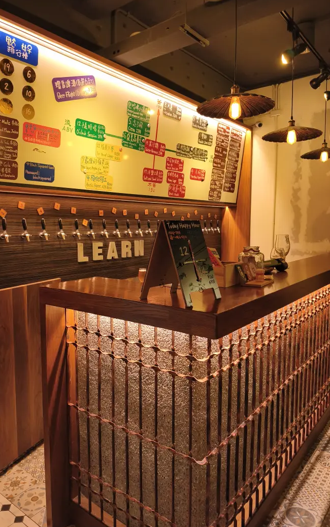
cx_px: 147
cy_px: 261
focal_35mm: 25
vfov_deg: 72.5
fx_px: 360
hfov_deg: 49.2
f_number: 1.65
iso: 640
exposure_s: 1/60
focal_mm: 6.18
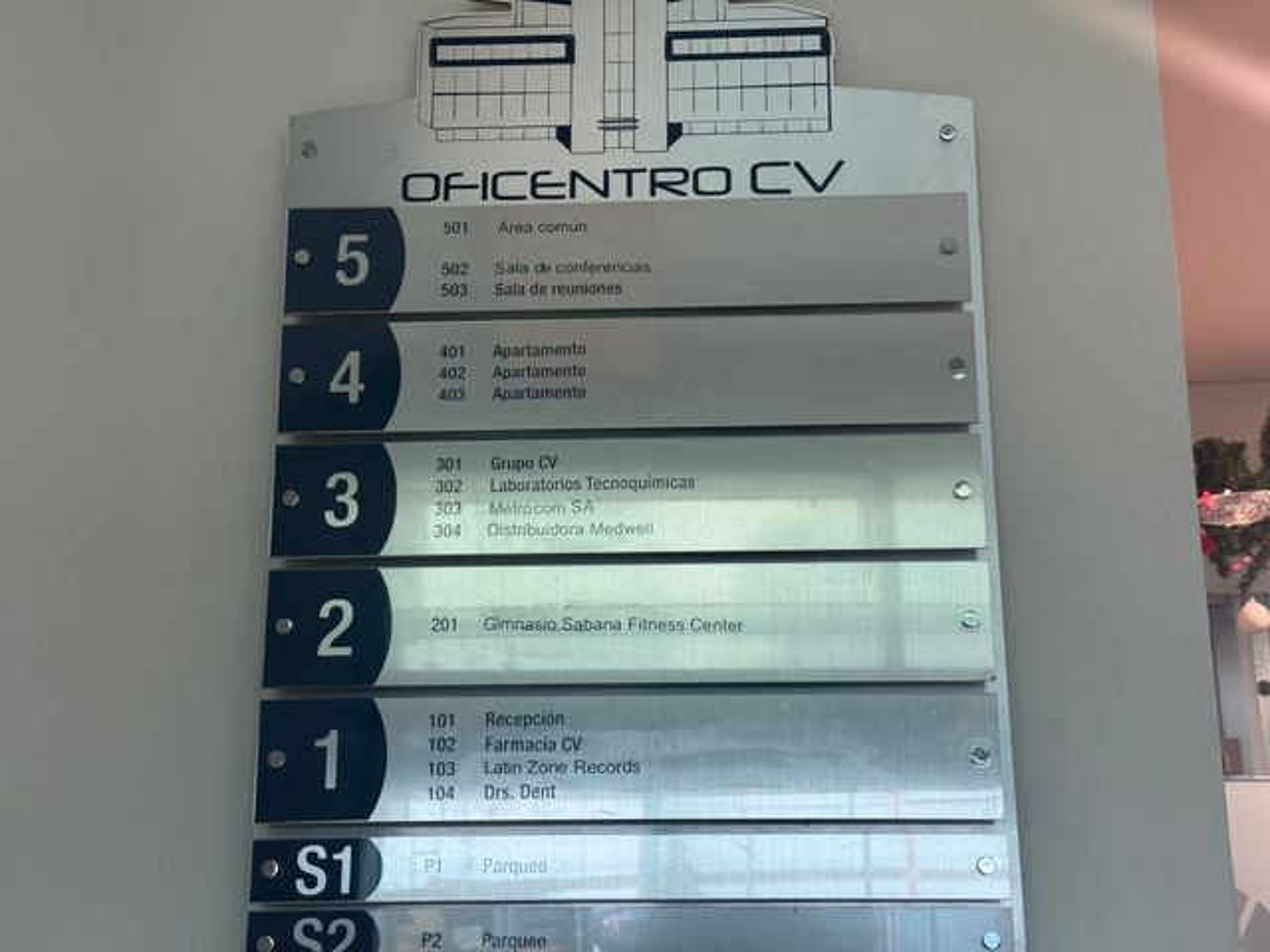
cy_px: 476
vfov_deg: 30.3
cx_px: 635
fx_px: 1761
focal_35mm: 48
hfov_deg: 39.7
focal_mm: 6.76
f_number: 1.78
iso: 100
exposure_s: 1/60
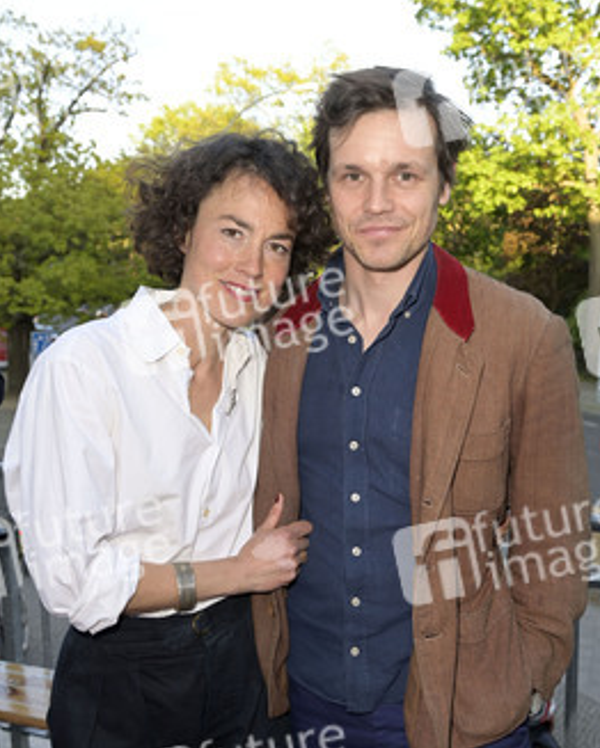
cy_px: 437
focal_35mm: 39
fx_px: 865
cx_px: 302
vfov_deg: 46.6
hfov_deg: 38.3
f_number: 5.6
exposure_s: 1/250
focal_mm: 34
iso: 640
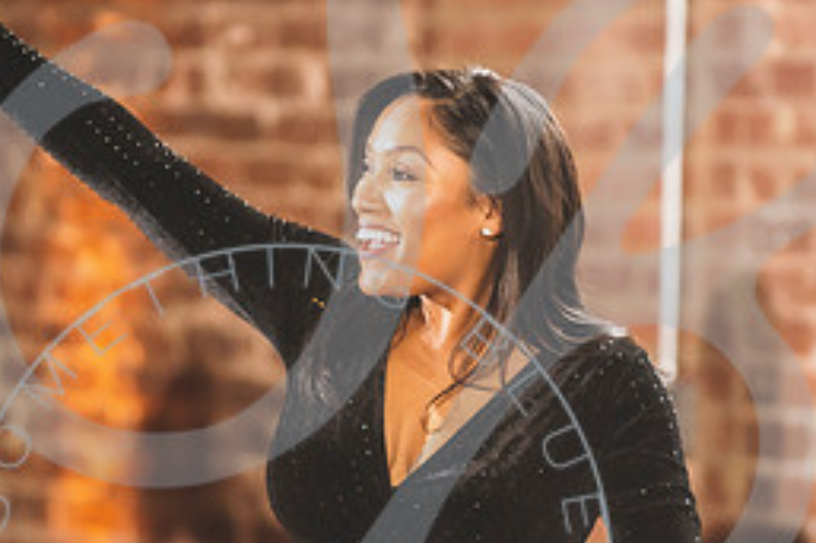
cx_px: 445
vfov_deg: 3.2
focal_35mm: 429
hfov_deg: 4.8
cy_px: 303
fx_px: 9717
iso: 1250
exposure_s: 1/200
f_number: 2.8
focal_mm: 190
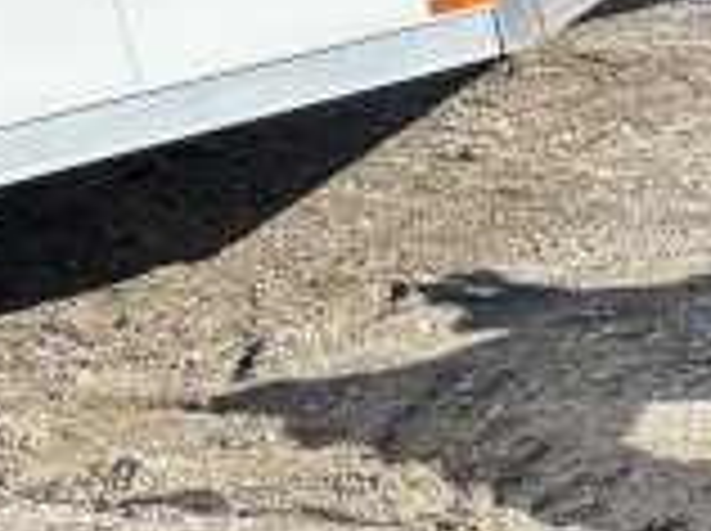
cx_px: 1768
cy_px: 387
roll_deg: +1.8
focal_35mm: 132
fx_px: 2707
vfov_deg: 11.2
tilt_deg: -19.9
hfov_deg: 11.8
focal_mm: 5.7
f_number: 1.5
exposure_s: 1/1808
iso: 50
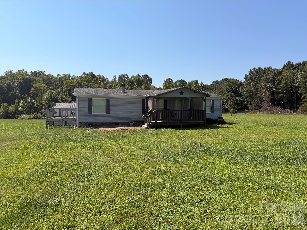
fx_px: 213
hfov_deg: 71.6
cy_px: 115
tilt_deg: -4.1
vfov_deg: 56.8
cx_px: 154
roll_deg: -0.2
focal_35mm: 24
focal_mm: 6.76
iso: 80
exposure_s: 1/5714
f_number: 1.78
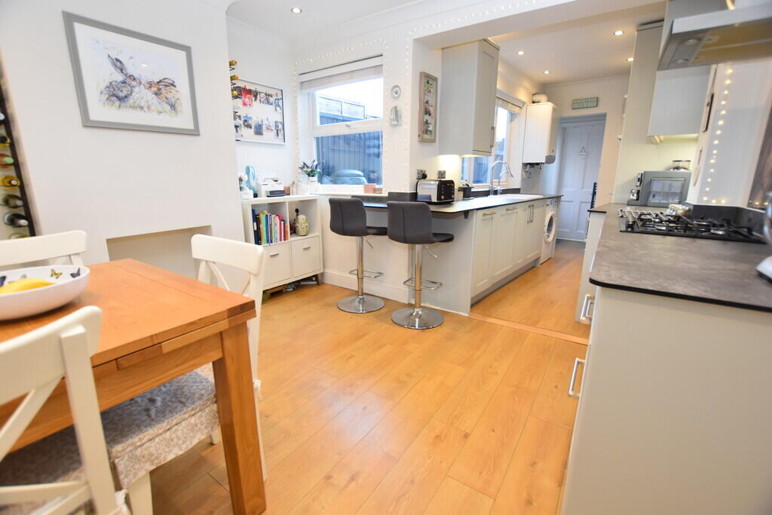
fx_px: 322
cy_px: 258
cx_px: 386
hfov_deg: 100.4
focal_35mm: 15
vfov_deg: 77.3
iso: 500
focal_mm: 10
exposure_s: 1/60
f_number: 4
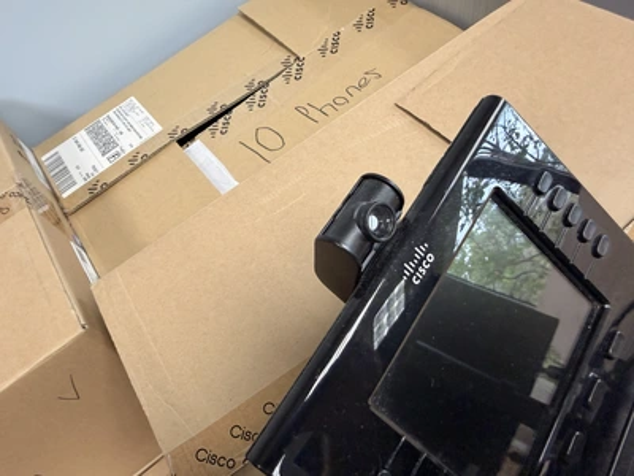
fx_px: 440
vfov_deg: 56.8
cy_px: 238
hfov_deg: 71.6
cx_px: 317
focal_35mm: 24
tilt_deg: -57.1
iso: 320
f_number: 2.2
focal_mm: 2.22
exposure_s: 1/120
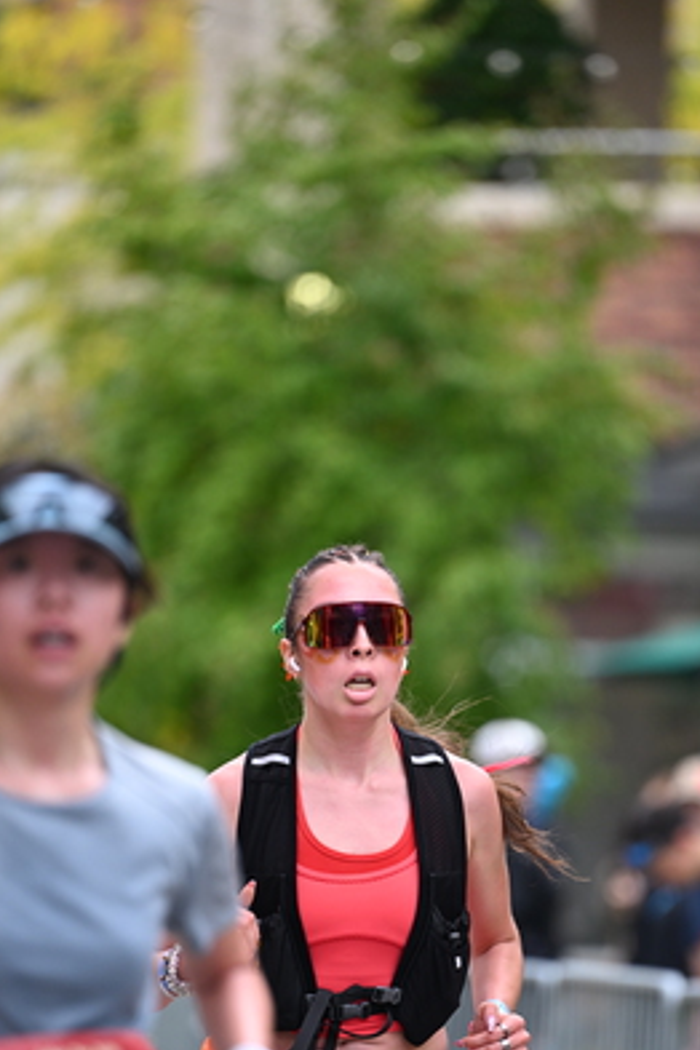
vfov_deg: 7.5
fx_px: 7962
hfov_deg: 5.0
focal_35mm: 273
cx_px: 407
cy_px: 679
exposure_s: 1/2000
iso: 640
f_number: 2.8
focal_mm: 195
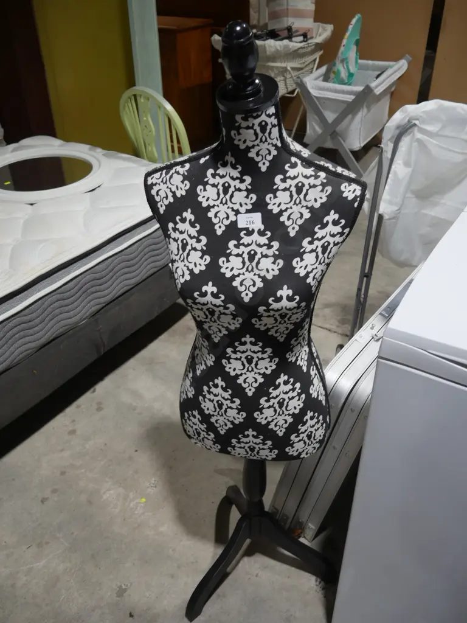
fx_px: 540
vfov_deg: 60.0
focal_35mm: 30
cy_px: 312
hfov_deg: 46.8
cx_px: 234
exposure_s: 1/100
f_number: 3.6
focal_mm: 15
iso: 200
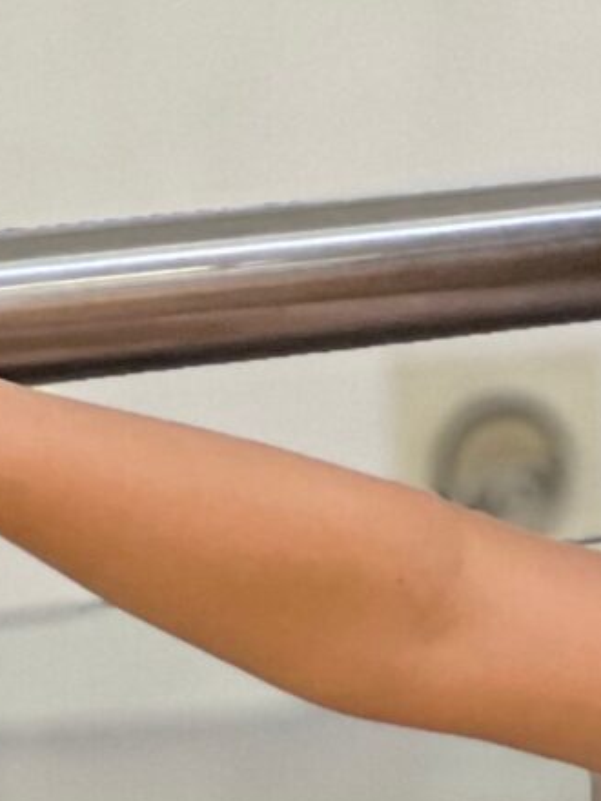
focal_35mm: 448
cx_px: 963
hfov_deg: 3.3
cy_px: 1657
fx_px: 10371
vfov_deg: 4.4
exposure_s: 1/33
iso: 400
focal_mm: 9
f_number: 2.8
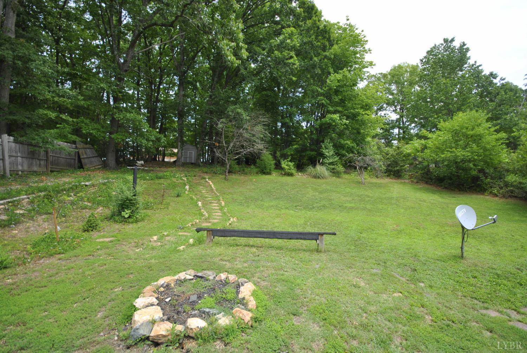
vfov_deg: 77.5
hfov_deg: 100.3
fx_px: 220
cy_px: 176
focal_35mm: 15
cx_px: 264
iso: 100
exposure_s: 1/160
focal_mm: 10
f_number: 6.3
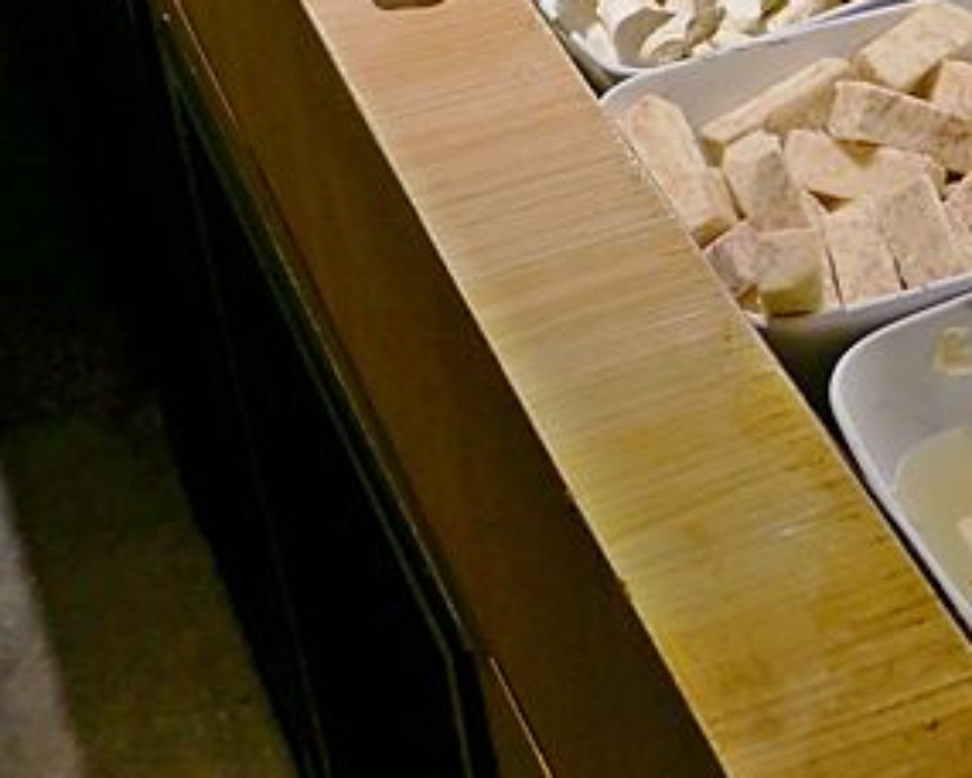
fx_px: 2762
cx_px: 1262
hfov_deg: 18.6
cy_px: -162
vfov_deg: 15.4
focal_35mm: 96
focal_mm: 14
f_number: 2.5
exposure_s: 1/125
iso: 200
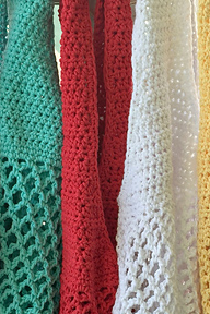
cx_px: 132
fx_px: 586
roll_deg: +1.6
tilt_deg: -17.0
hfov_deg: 20.3
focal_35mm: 67
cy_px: 234
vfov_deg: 29.6
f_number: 2.2
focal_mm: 4.15
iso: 32
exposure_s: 1/172
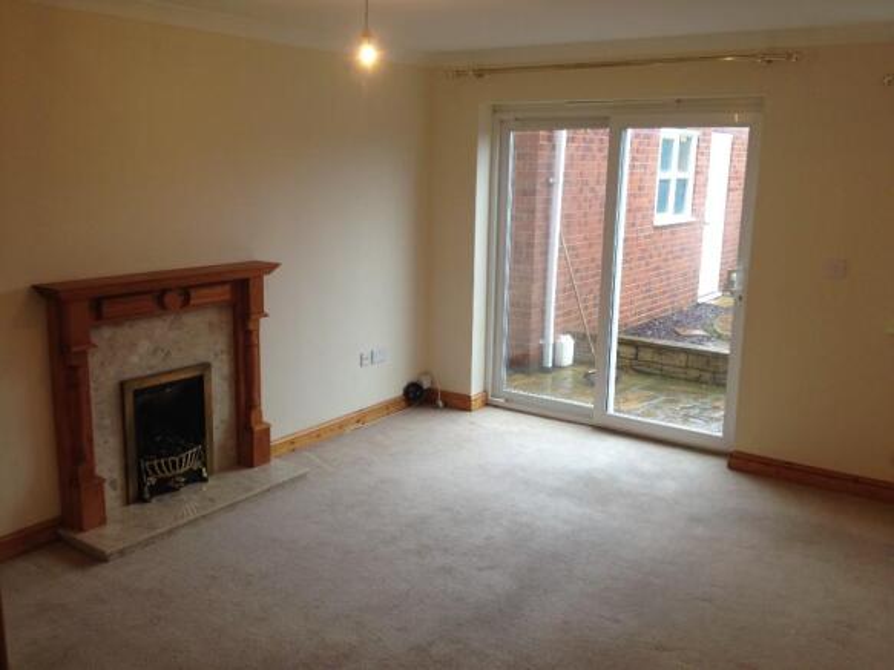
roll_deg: -2.9
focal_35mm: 35
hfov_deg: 52.6
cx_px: 447
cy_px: 335
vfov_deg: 40.7
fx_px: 904
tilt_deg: -13.6
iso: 50
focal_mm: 4.28
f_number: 2.4
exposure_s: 1/24
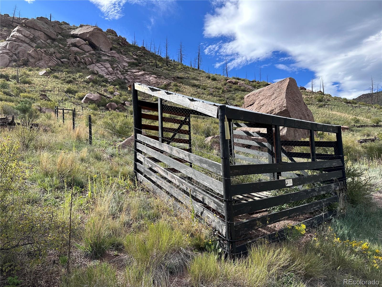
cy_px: 144
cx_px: 191
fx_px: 265
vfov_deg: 56.8
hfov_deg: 71.6
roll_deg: +3.7
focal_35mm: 24
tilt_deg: +5.9
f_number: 1.78
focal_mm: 6.86
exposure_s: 1/2967
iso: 80
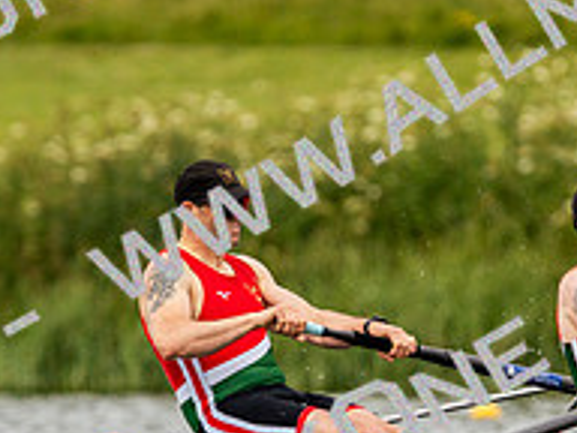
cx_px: 460
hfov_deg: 1.1
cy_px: 308
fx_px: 29037
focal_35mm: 1742
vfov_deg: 0.9
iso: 400
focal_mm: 600
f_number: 6.3
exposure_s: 1/2000
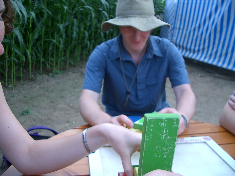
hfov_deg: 52.6
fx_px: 238
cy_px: 88
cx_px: 118
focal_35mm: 35
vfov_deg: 40.7
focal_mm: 5.8
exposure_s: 1/400
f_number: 2.6
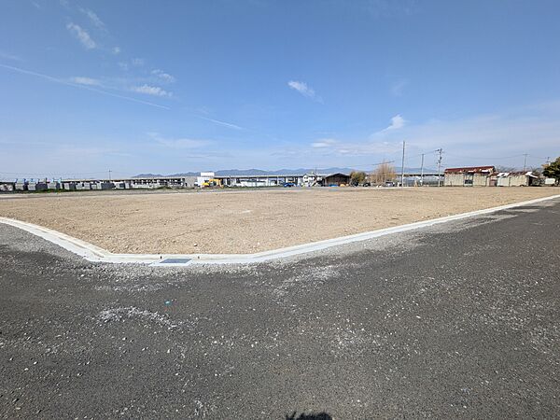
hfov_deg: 102.1
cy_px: 210
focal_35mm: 14
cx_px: 280
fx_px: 226
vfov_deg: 85.7
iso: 56
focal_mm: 1.83
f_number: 2.2
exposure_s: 1/1689
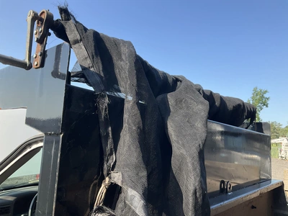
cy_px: 108
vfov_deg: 48.2
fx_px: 241
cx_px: 144
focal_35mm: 29
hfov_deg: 61.7
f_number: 1.8
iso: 25
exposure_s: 1/700
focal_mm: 3
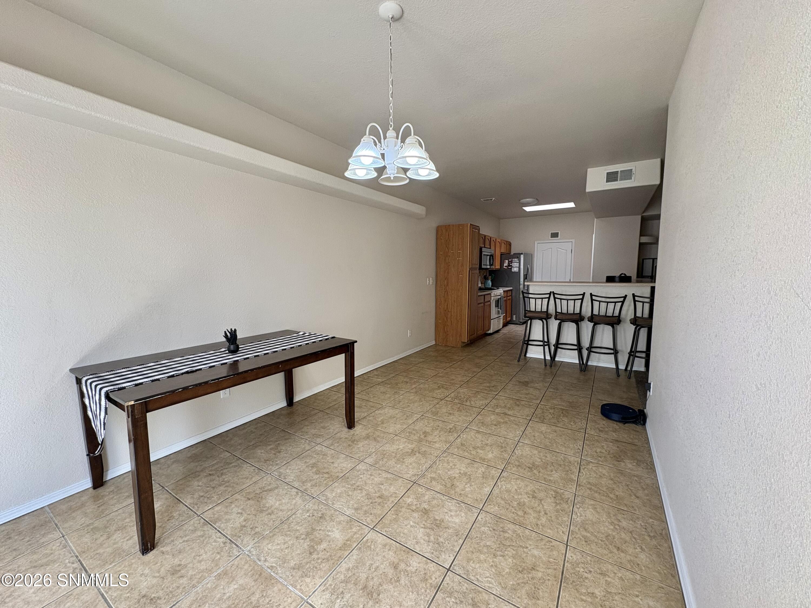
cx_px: 406
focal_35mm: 14
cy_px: 304
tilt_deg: -5.2
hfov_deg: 102.1
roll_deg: +0.0
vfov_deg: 85.7
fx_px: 328
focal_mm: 2.22
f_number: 2.2
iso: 125
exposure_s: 1/60
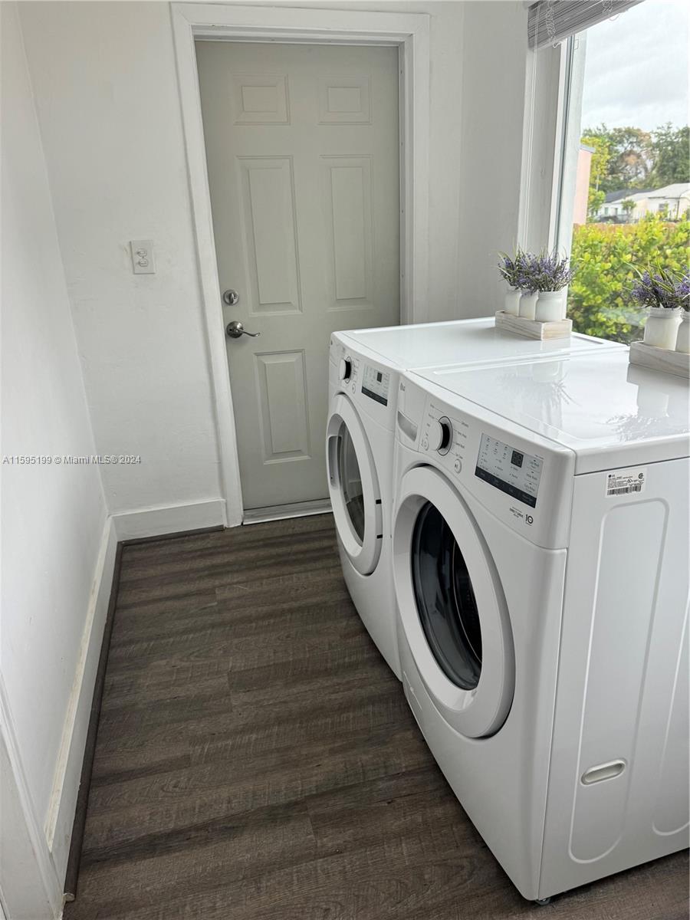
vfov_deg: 71.6
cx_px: 345
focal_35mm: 24
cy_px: 460
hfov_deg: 56.8
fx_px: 638
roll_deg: +3.8
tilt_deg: -19.3
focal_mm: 6.76
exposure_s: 1/120
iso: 100
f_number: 1.78
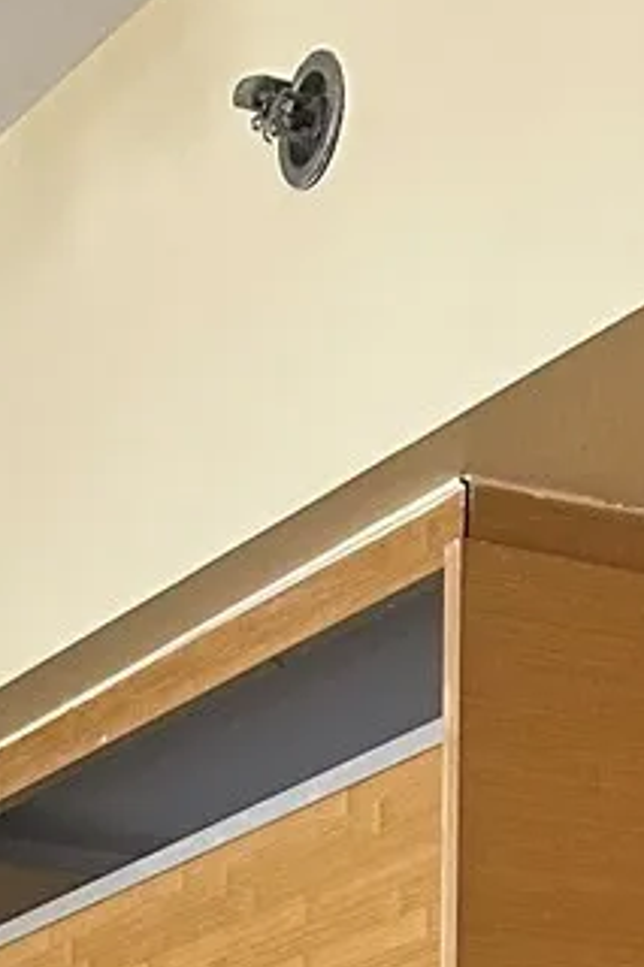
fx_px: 3358
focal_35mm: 125
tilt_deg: -10.3
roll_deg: +0.6
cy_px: 2336
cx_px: 275
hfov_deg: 11.0
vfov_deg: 12.6
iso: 400
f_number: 1.78
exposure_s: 1/60
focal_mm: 6.86
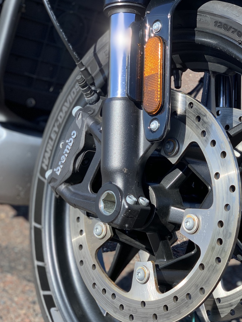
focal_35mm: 69
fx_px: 643
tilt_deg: -24.4
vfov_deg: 28.1
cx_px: 157
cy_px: 196
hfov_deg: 21.2
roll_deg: -6.1
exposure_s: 1/358
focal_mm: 6
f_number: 2.4
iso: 16
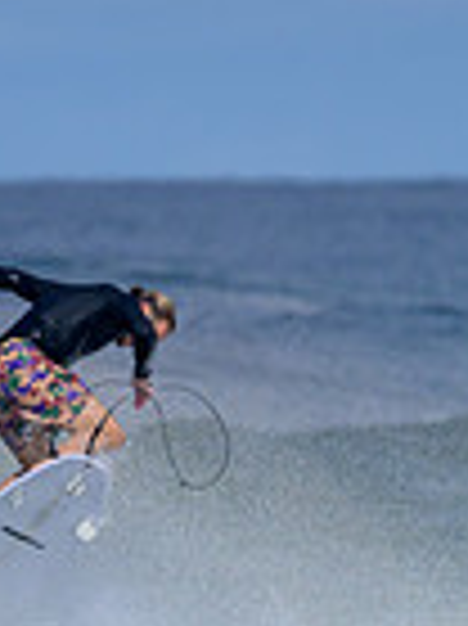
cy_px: 826
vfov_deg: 0.9
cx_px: 104
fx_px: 41741
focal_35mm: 2312
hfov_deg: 0.6
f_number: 11
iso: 400
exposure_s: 1/2000
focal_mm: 560
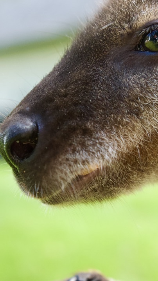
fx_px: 566
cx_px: 131
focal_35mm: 76
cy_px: 141
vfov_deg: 27.9
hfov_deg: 15.8
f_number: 4.5
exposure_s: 1/2000
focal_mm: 48
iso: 6400
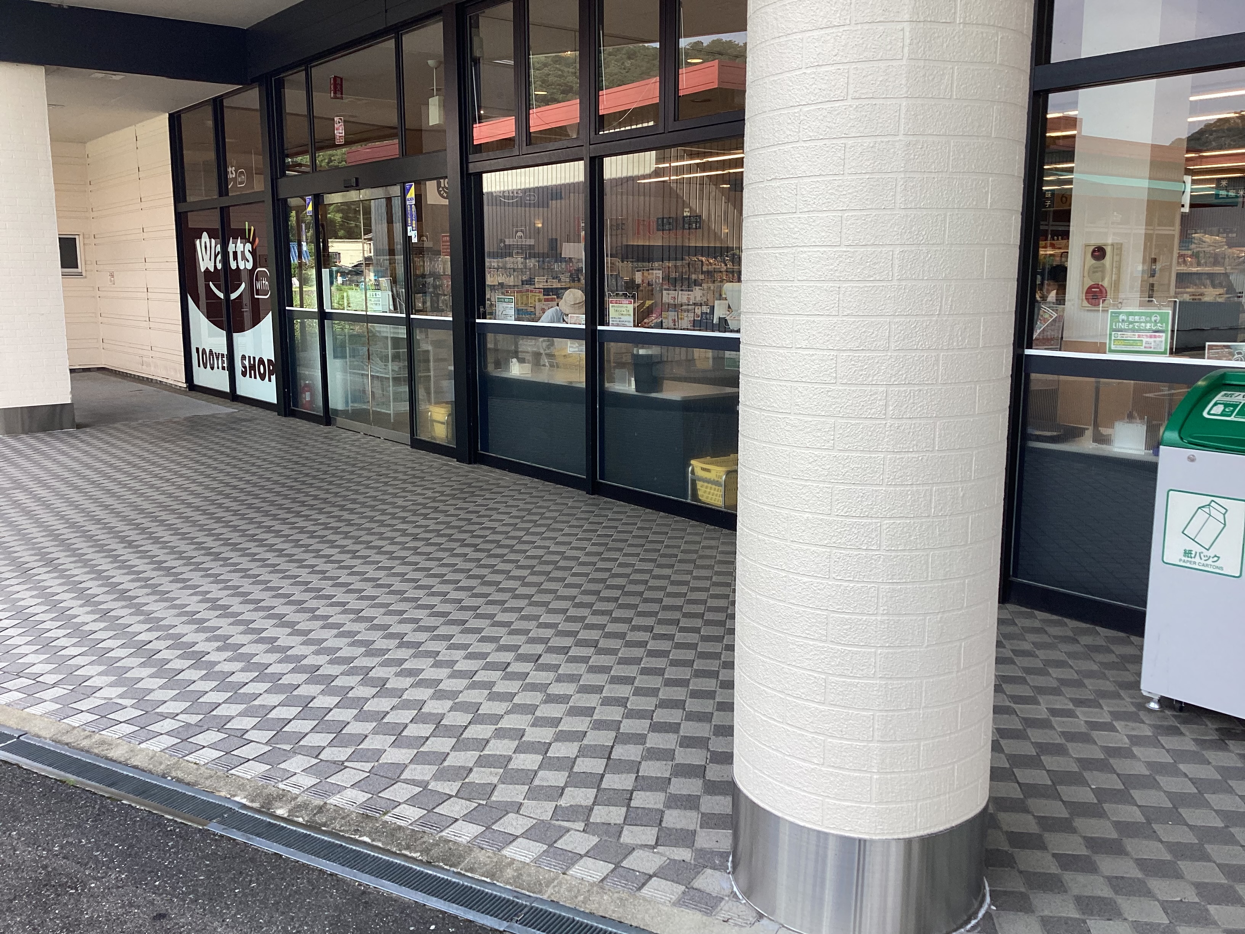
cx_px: 622
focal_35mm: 31
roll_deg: -1.2
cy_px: 467
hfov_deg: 58.4
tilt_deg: -7.5
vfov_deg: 45.4
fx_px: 1115
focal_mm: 3.3
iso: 25
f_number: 2.4
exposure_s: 1/264
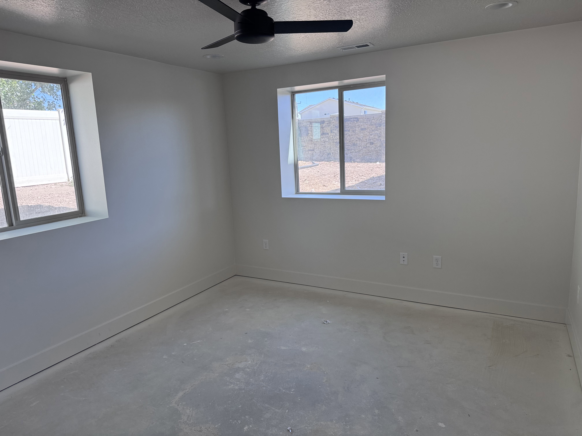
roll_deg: +1.7
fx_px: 404
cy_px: 218
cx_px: 291
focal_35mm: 24
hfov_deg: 71.6
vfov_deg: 56.8
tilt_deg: -8.0
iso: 80
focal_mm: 6.76
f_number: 1.78
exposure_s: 1/289
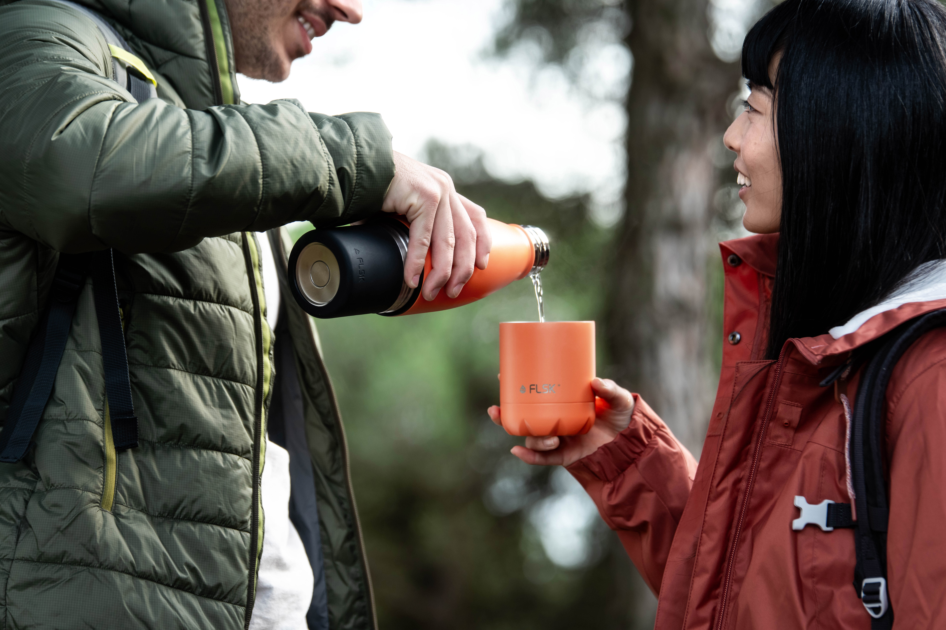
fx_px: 3547
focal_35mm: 135
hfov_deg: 15.2
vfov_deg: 10.2
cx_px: 473
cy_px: 315
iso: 400
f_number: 4
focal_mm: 135
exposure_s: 1/250
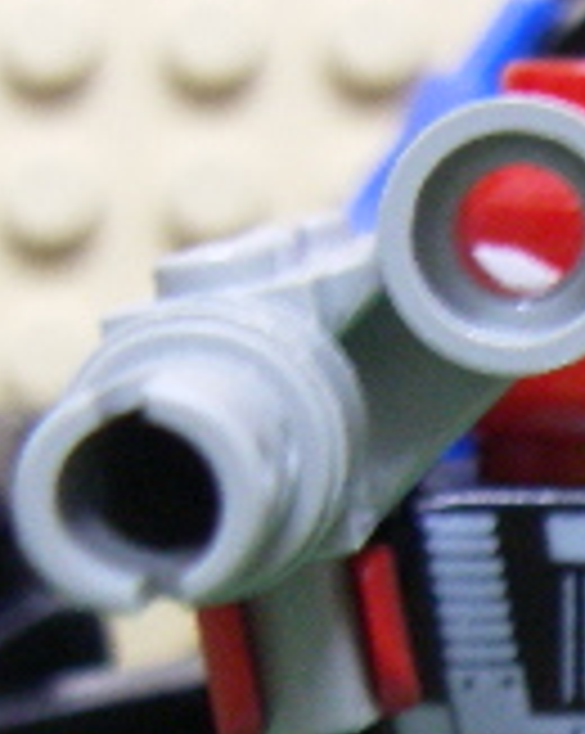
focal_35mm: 146
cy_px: 761
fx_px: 3166
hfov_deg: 10.4
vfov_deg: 13.0
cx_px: 657
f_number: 3.3
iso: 250
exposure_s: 1/4
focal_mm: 6.3
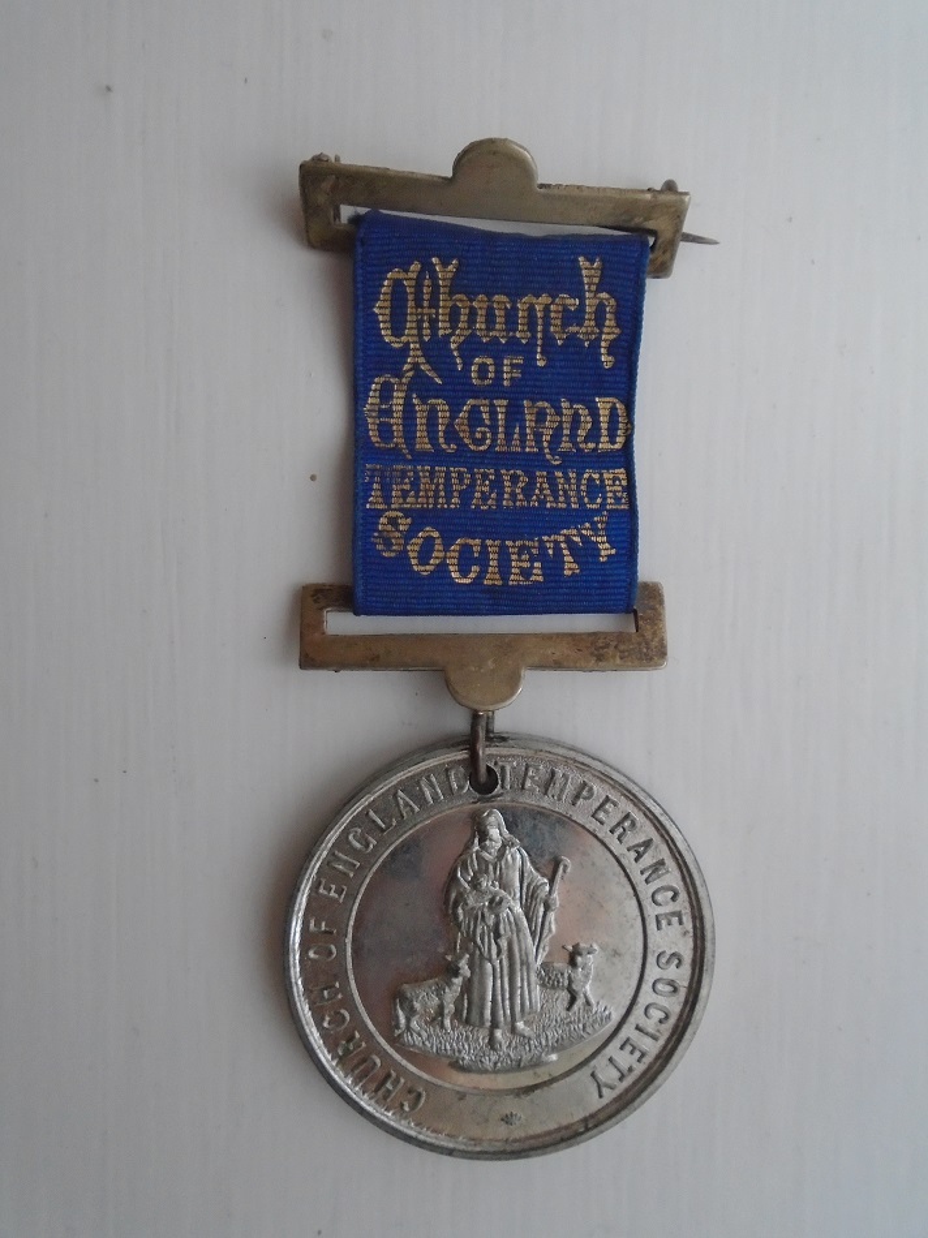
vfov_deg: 67.3
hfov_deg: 53.0
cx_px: 464
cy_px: 619
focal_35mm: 26
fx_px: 930
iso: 320
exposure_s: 1/30
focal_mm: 4.6
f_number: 3.2
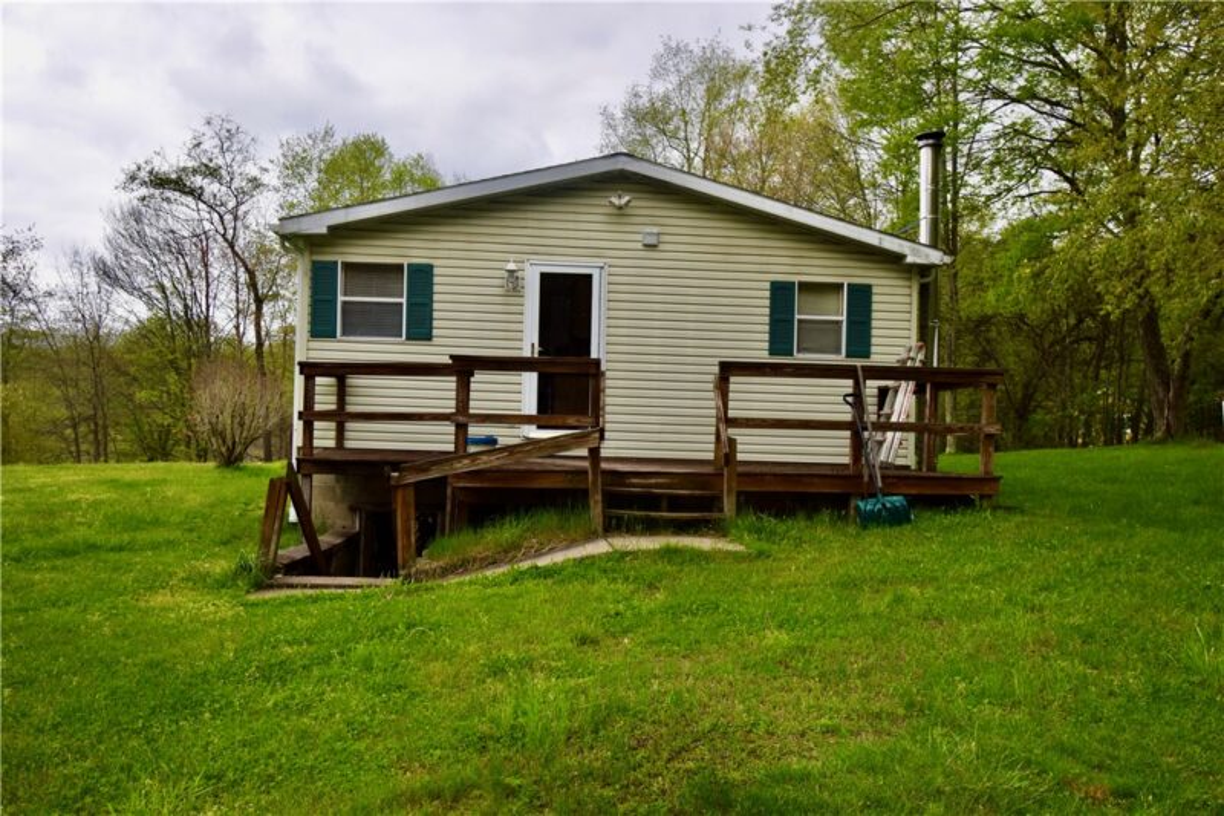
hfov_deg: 61.9
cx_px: 612
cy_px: 408
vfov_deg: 43.6
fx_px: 1020
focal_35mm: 30
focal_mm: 20
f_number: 7.1
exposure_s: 1/200
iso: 100
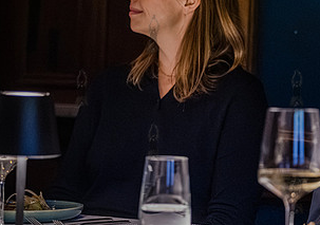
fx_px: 1094
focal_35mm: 121
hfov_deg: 16.3
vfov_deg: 11.7
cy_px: 91
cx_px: 318
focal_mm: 60
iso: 12800
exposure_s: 1/160
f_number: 2.8
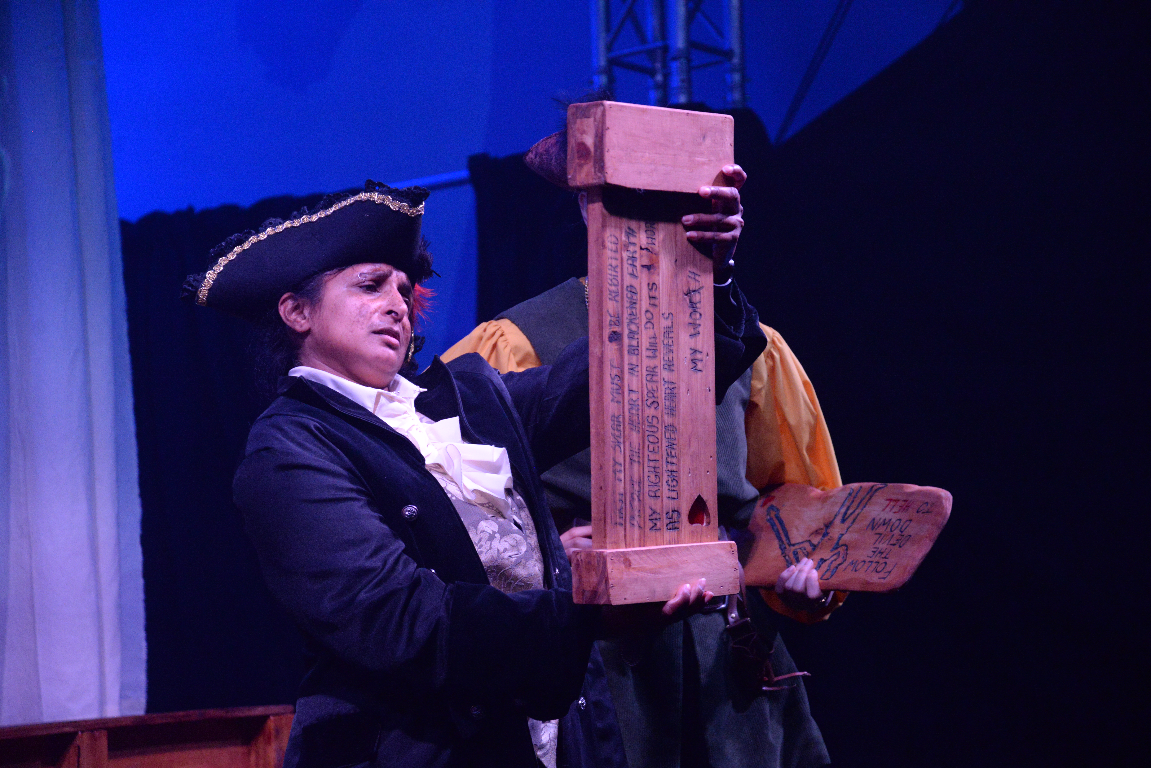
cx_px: 576
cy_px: 384
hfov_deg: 23.9
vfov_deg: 16.1
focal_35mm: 85
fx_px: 2719
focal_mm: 85
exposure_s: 1/250
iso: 6400
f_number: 4.5
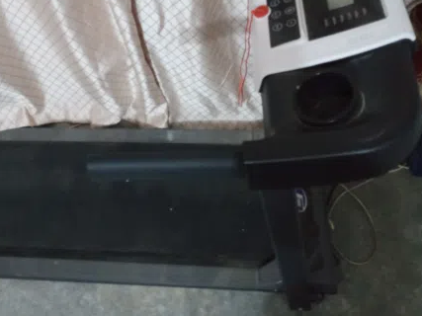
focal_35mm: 39
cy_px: 87
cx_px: 168
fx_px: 475
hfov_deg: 47.6
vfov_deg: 36.1
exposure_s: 1/16.7
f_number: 1.8
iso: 1500
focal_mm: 3.61
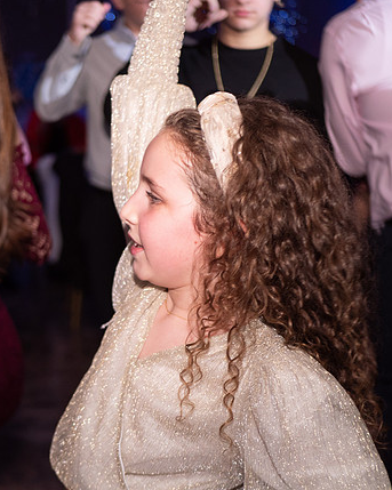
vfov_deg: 28.7
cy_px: 245
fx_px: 957
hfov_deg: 23.0
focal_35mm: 66
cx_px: 115
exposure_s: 1/160
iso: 800
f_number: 1.7
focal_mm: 25
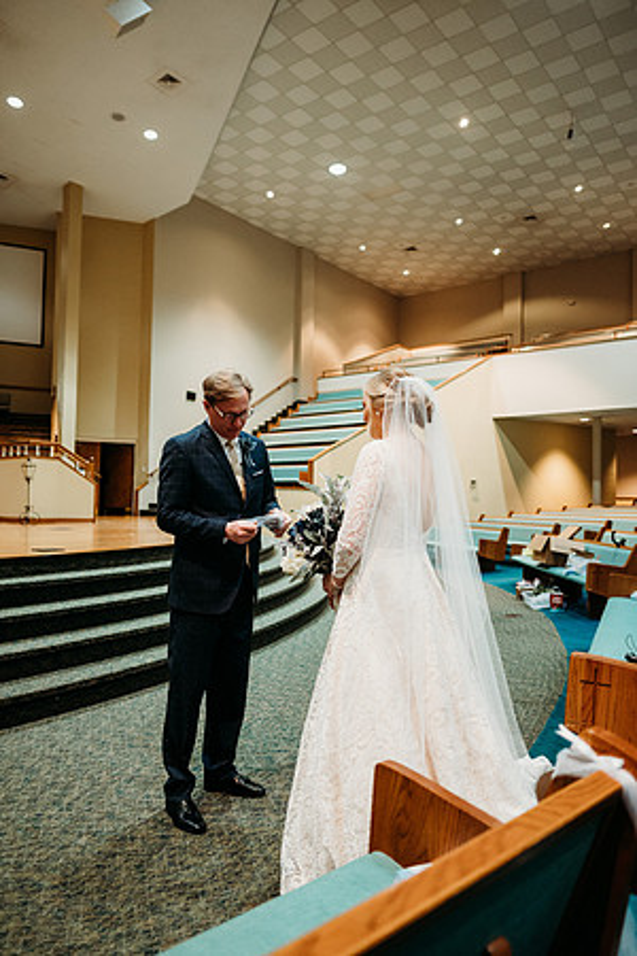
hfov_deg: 53.1
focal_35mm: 24
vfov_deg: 73.7
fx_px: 637
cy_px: 478
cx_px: 318
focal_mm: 24
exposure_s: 1/125
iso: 2000
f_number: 1.8
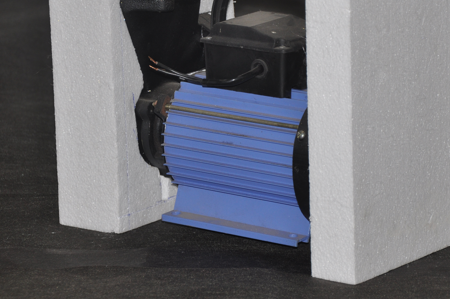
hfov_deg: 9.2
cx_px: 262
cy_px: 79
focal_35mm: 225
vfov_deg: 6.1
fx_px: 2809
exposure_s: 1/125
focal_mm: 90
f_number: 5.6
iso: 200
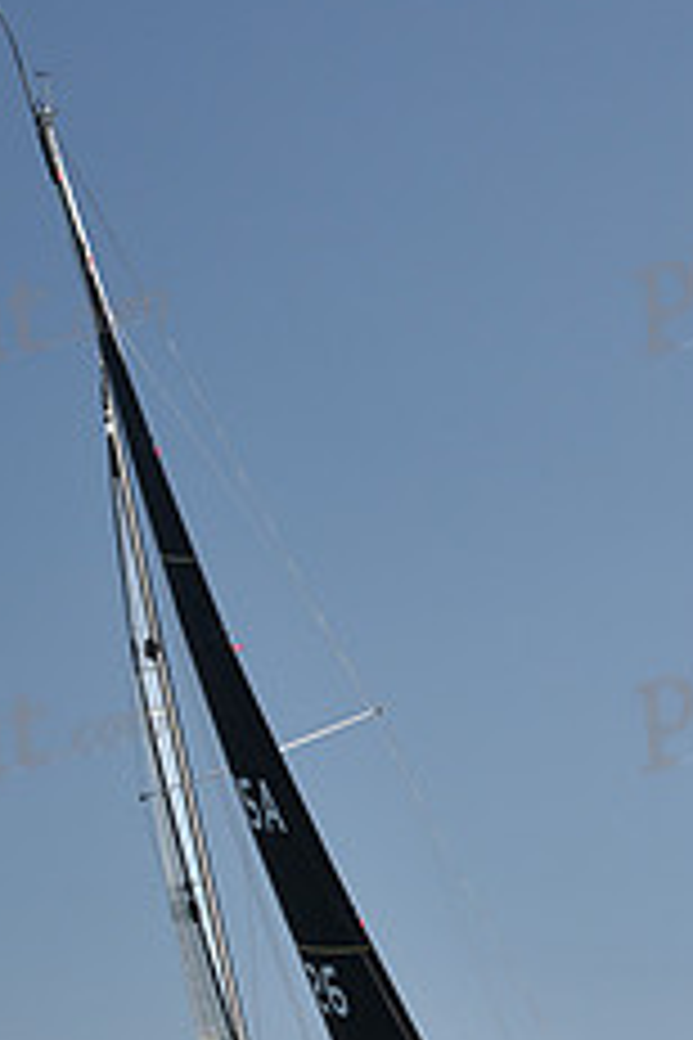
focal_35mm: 176
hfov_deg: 7.8
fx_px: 5082
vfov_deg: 11.6
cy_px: 954
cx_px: 403
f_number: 2.8
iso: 250
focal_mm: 70
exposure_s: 1/1600
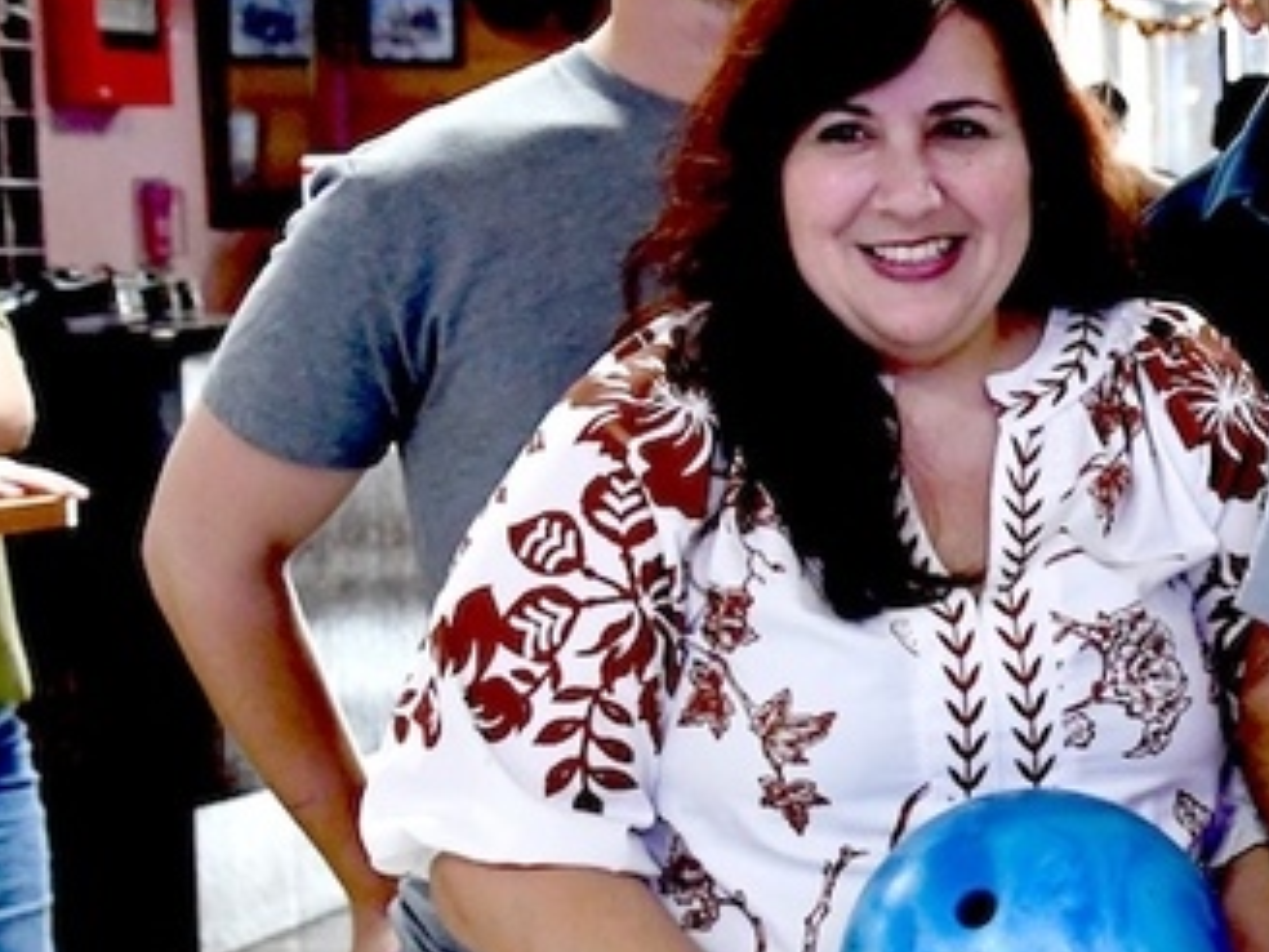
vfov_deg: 12.7
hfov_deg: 15.7
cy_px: 557
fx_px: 4289
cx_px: 1784
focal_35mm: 117
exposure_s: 1/80
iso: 3200
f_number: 4.5
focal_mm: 26
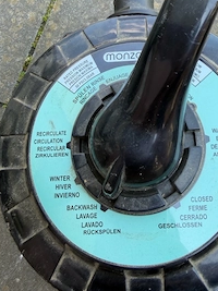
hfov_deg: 39.3
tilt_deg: -73.0
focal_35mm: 36
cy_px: 97
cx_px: 138
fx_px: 303
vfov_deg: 50.5
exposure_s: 1/121
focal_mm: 2.22
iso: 40
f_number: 2.2
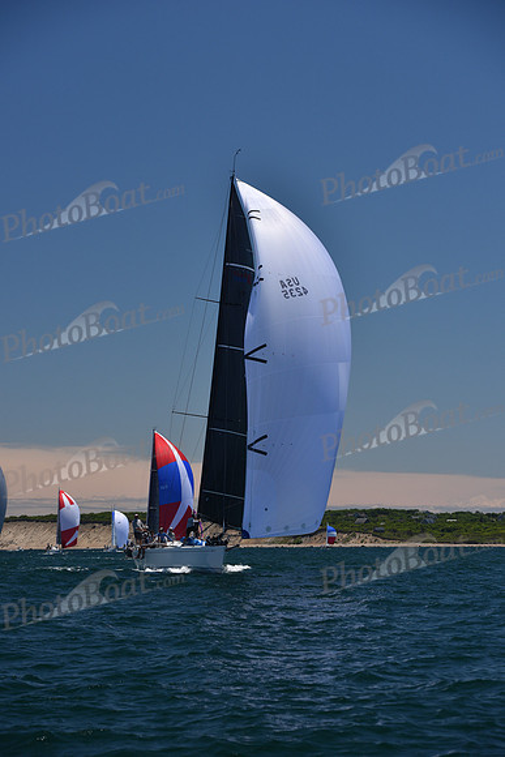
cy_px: 378
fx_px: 2439
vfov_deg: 17.6
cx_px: 252
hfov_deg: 11.8
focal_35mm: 116
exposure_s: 1/800
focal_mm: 116
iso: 250
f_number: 8
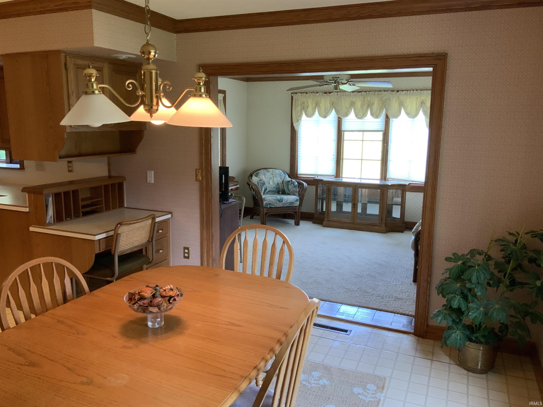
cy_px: 204
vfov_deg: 48.2
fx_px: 455
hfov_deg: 61.7
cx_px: 272
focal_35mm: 29
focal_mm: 3
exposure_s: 1/60
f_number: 1.8
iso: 160
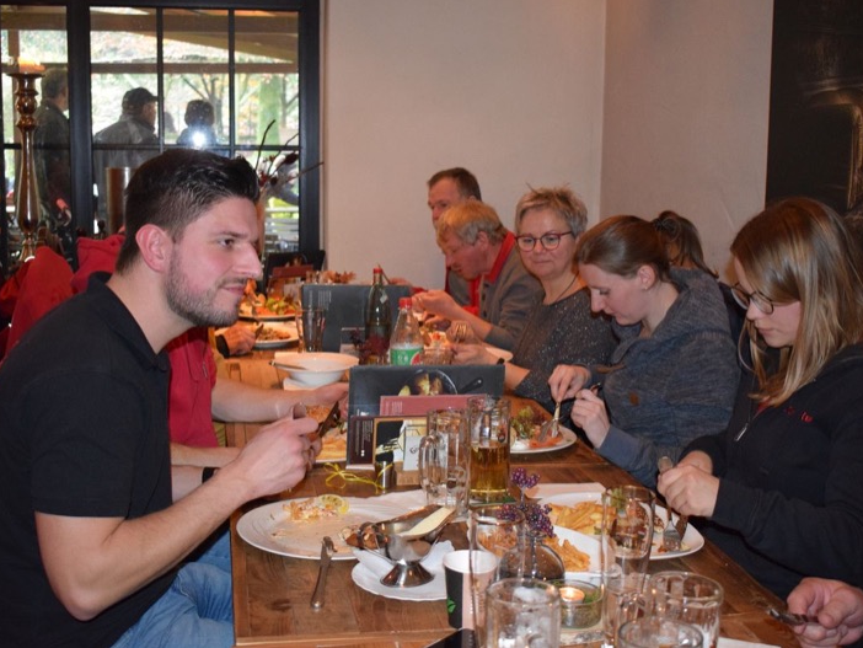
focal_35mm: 46
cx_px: 404
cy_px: 323
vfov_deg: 31.5
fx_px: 1147
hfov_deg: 41.2
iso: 3200
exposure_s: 1/60
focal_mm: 28
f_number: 4.2
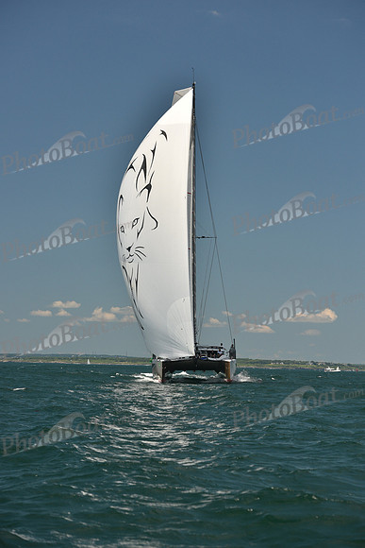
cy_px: 274
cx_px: 182
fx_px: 1444
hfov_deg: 14.4
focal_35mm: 95
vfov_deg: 21.5
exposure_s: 1/1250
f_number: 5
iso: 320
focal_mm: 95
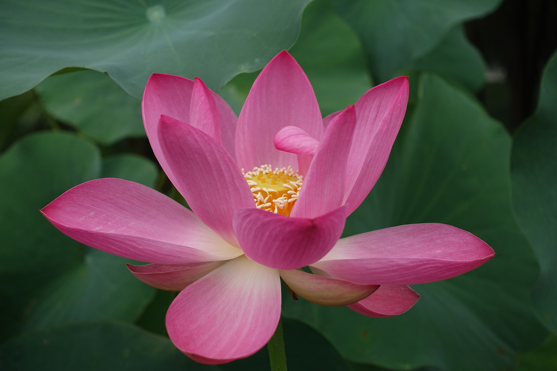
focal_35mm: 70
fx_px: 1083
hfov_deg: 28.8
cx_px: 278
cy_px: 186
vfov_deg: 19.5
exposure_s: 1/200
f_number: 4
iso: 125
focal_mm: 25.7
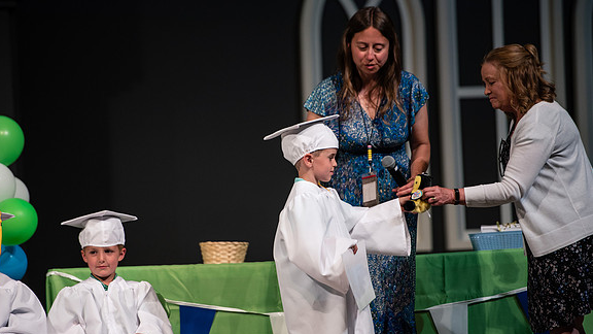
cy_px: 191
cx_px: 295
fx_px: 3318
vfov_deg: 5.8
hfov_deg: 10.2
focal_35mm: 211
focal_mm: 200
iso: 500
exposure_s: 1/400
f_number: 2.8
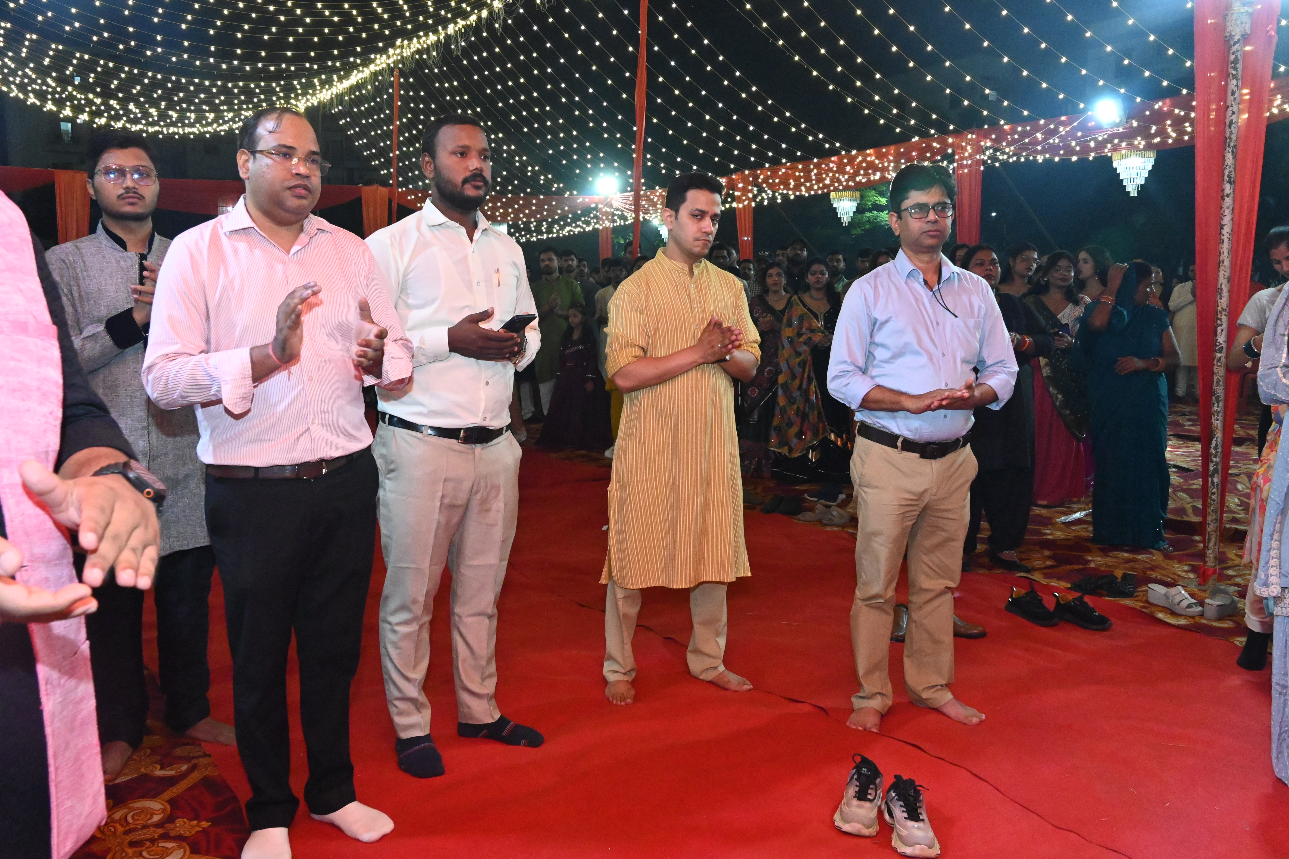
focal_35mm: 30
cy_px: 430
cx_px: 644
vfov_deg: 43.6
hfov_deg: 61.9
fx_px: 1074
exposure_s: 1/125
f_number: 7.1
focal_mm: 20
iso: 6400
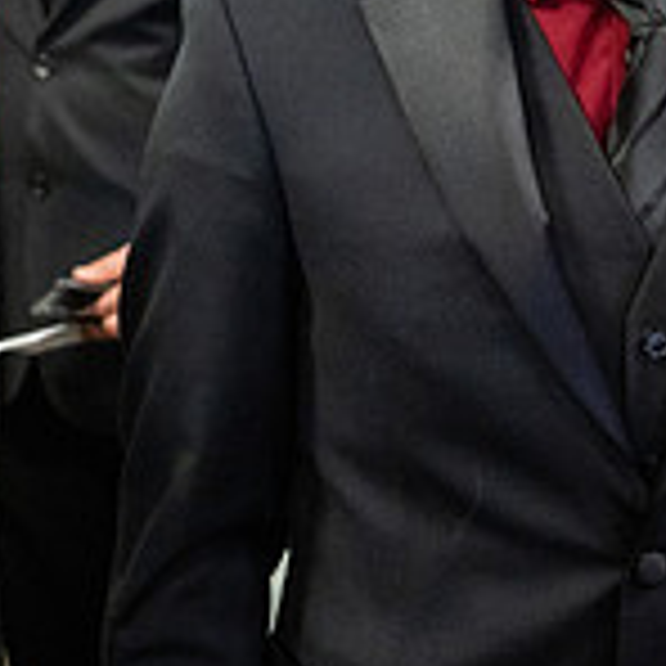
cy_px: -45
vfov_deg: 16.0
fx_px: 2307
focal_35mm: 106
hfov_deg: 16.0
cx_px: -53
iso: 2500
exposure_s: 1/160
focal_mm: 24
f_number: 2.8
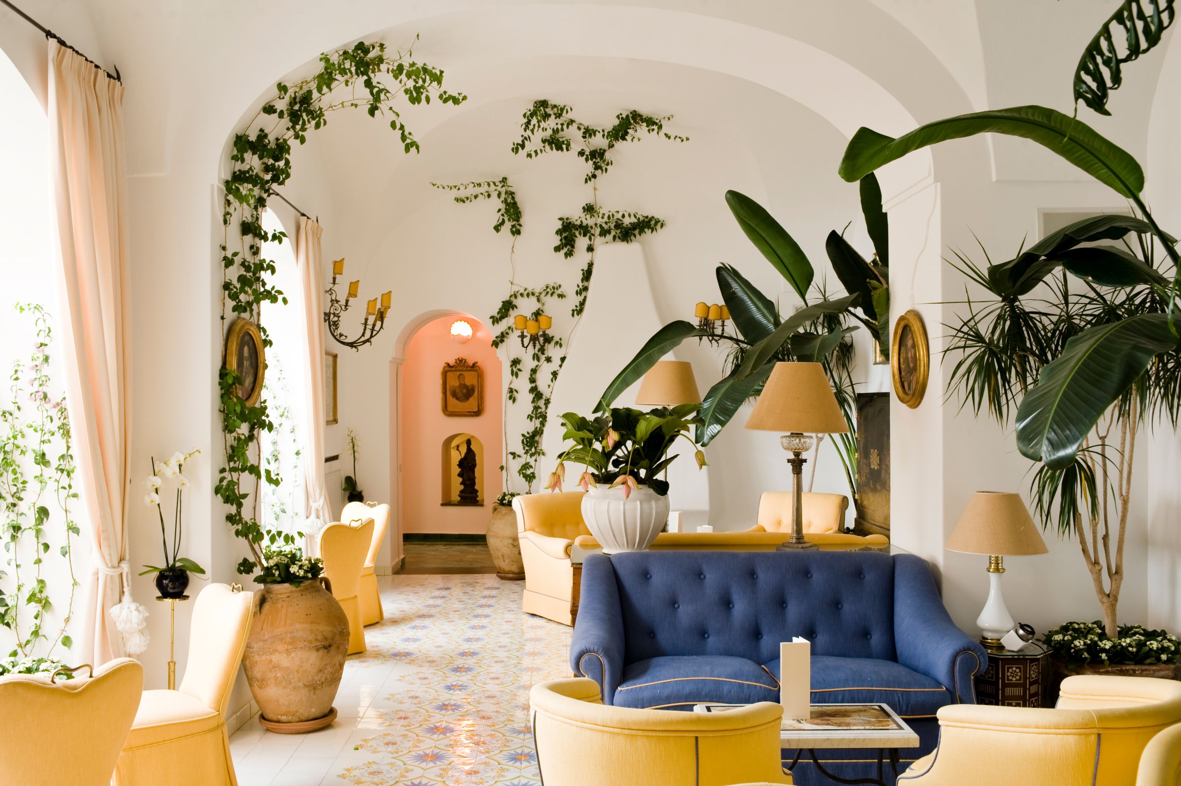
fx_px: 1147
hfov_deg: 54.5
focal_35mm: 35
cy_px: 393
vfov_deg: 37.8
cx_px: 590
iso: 200
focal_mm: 35
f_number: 9
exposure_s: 1/1.25
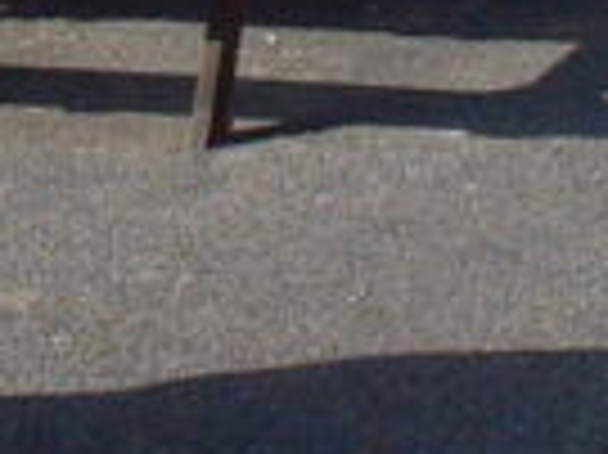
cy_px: -458
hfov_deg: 6.9
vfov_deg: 5.0
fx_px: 5072
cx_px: 270
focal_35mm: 289
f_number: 8.4
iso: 80
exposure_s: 1/180
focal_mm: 6.3
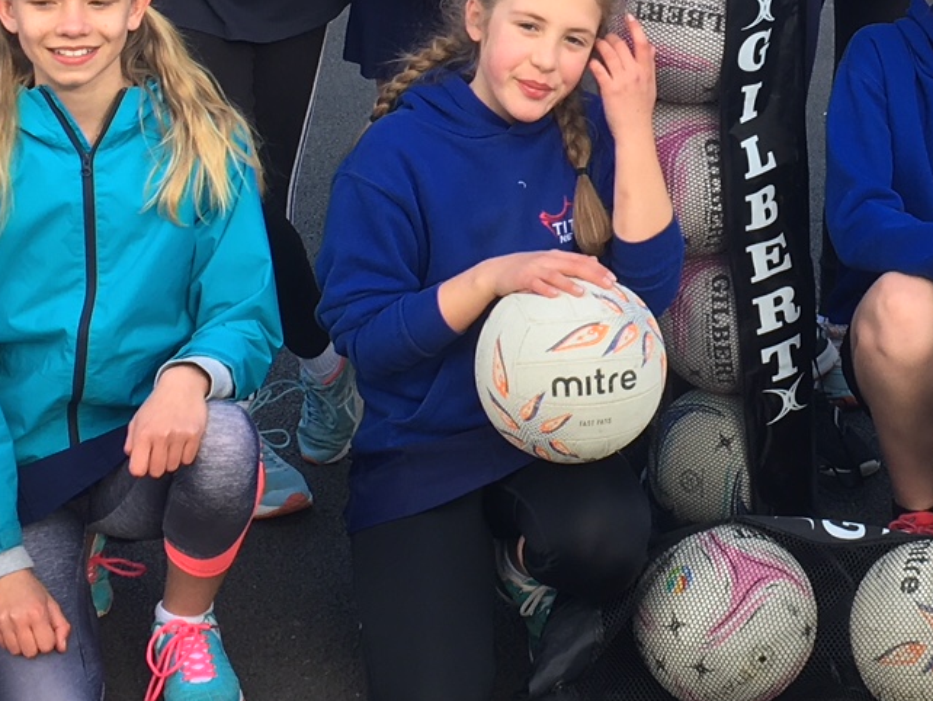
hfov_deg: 21.3
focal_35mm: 91
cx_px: 722
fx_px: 2454
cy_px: 49
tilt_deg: -10.6
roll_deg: +0.5
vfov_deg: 16.0
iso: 25
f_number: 2.2
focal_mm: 4.15
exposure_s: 1/189
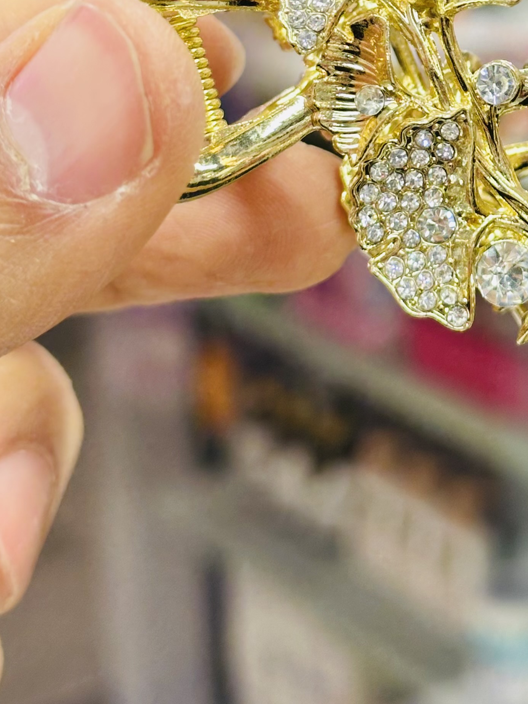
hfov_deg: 13.9
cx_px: 510
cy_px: 10
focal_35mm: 105
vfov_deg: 18.3
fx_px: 2136
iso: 64
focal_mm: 6.86
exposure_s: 1/50
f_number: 1.78
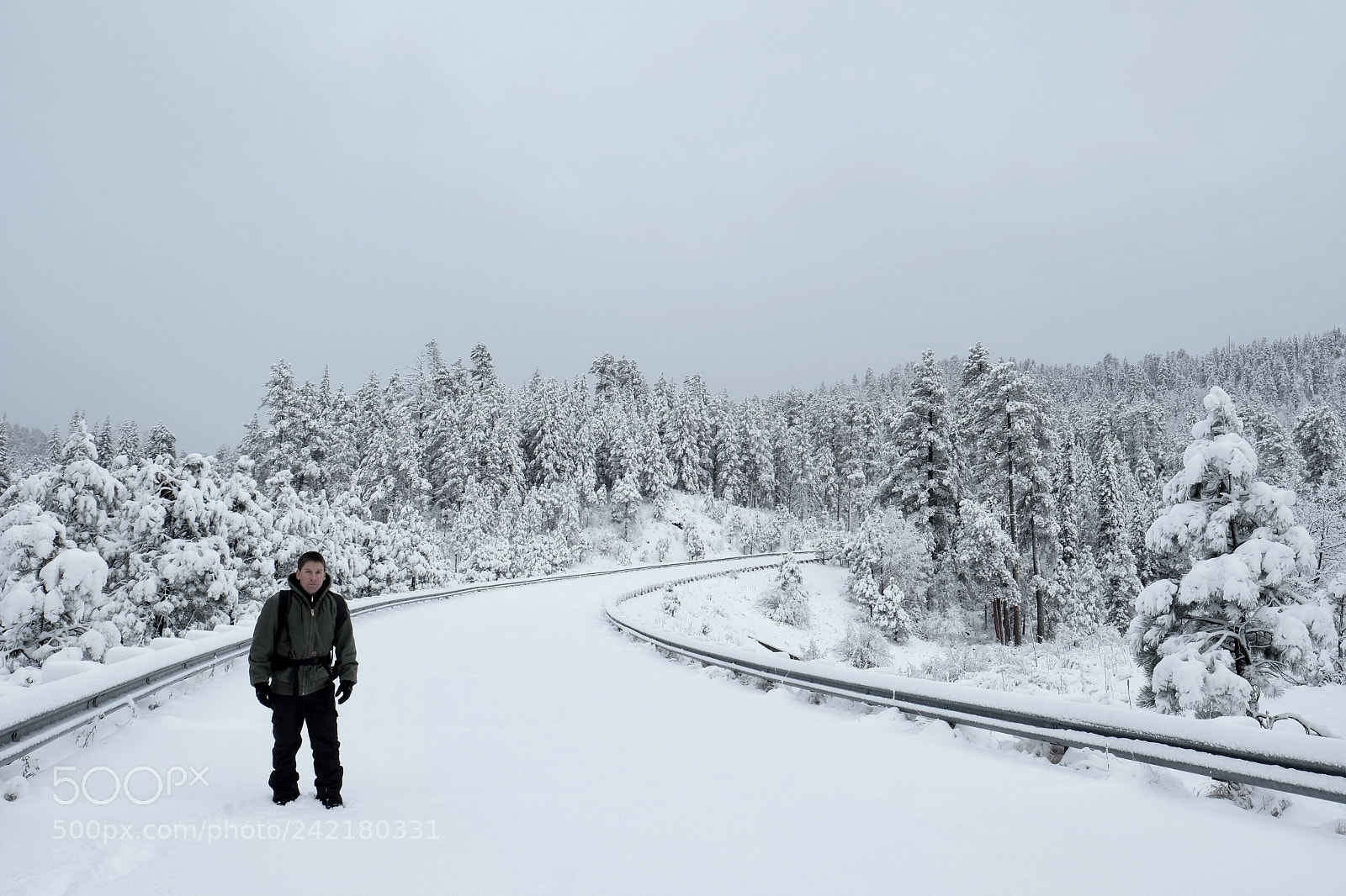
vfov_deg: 53.1
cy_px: 448
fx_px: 897
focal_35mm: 24
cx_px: 673
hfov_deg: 73.8
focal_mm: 16
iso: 200
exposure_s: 1/10
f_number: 11
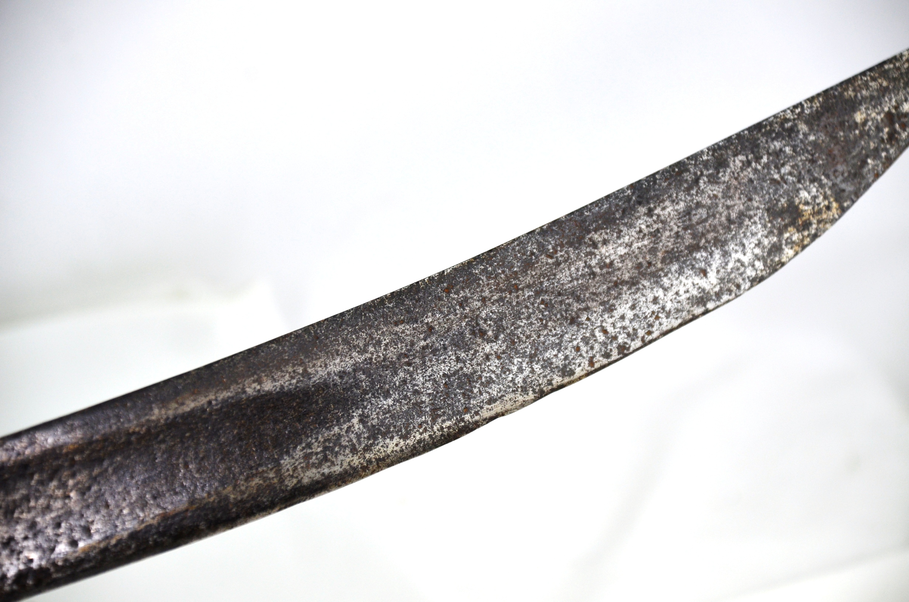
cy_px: 301
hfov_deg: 11.4
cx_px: 454
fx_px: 4536
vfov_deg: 7.6
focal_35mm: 180
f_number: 5.6
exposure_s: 1/400
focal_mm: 120
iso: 400
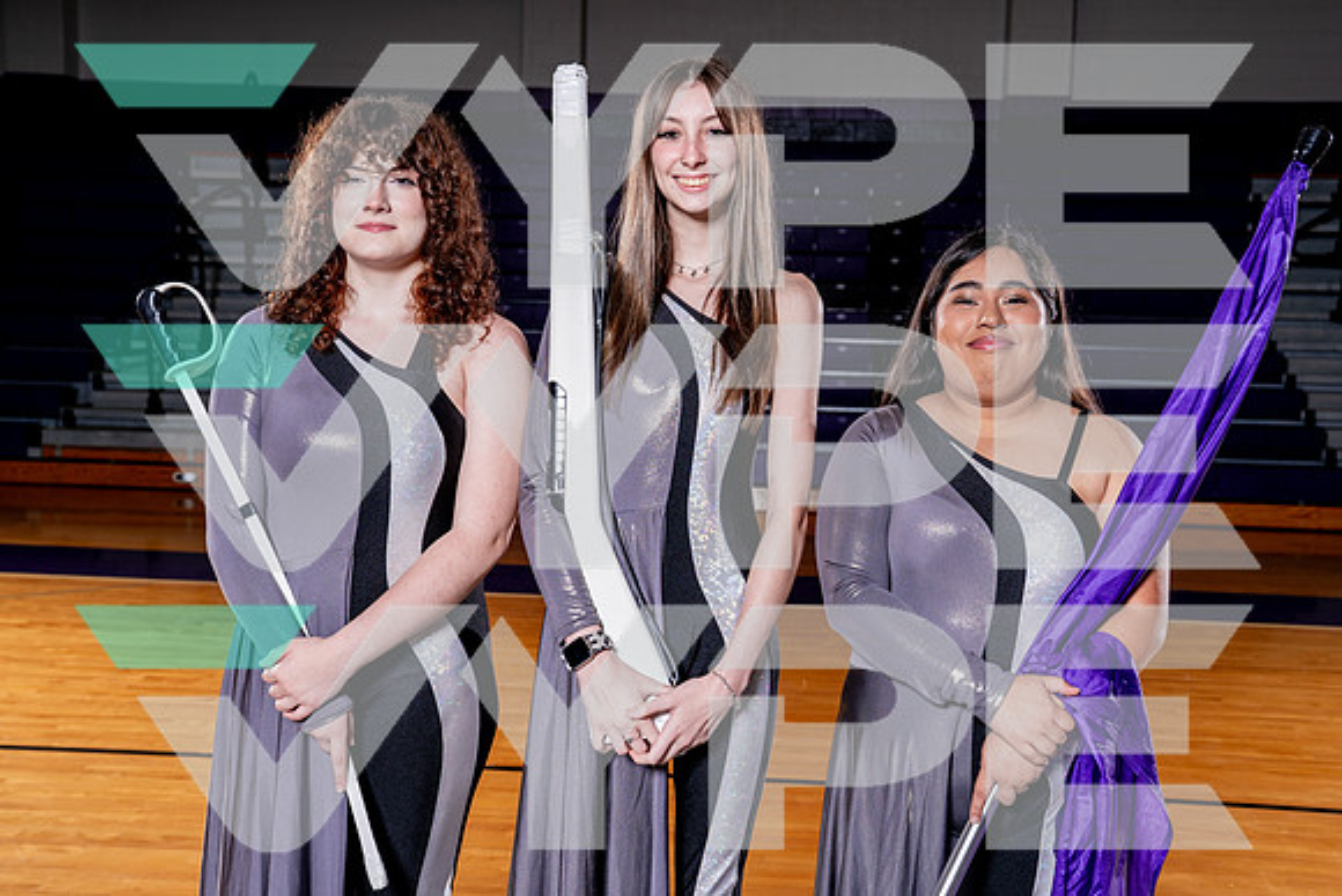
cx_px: 671
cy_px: 448
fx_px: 1734
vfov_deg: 29.0
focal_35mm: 47
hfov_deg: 42.3
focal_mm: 42
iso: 100
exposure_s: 1/250
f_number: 5.6
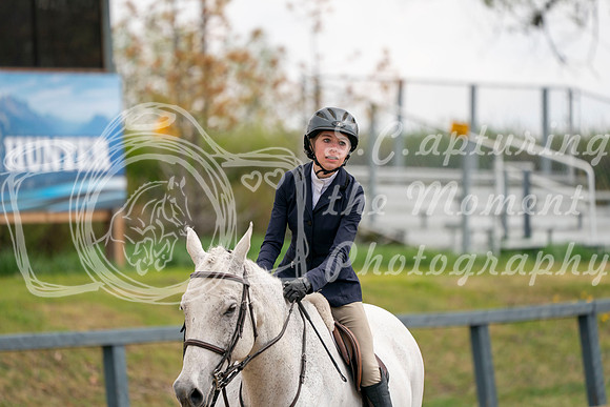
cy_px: 204
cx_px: 305
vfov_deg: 3.7
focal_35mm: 367
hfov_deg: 5.6
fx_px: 6220
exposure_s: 1/400
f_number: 5.6
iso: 160
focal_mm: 367
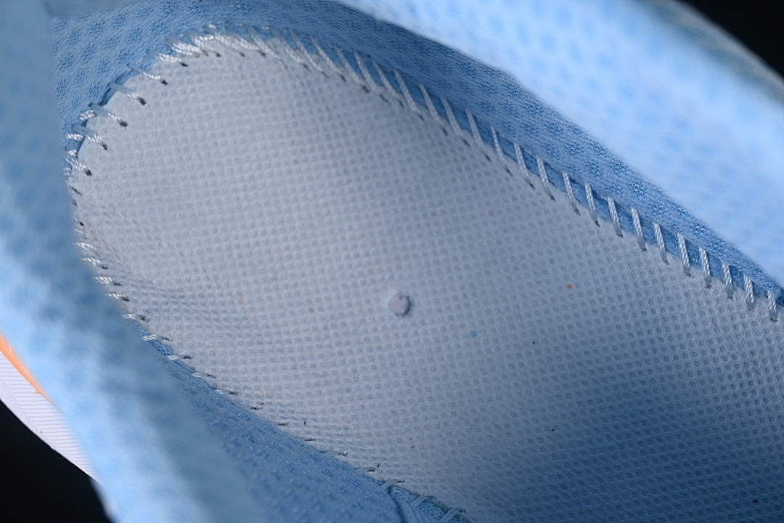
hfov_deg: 27.0
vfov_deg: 18.2
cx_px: 392
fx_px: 1633
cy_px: 262
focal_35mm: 75
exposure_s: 1/80
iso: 160
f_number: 7.1
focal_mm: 50
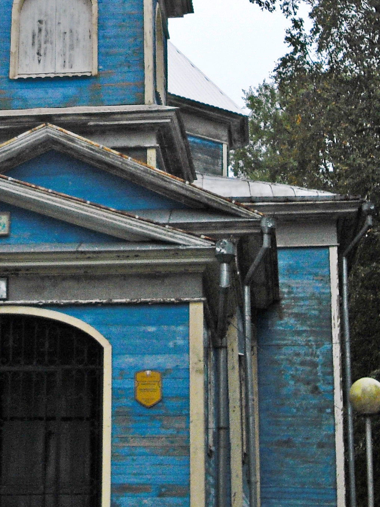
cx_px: 46
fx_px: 1332
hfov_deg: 16.1
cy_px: 131
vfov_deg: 21.4
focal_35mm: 91
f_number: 2.8
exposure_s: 1/250
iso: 100
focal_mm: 6.2
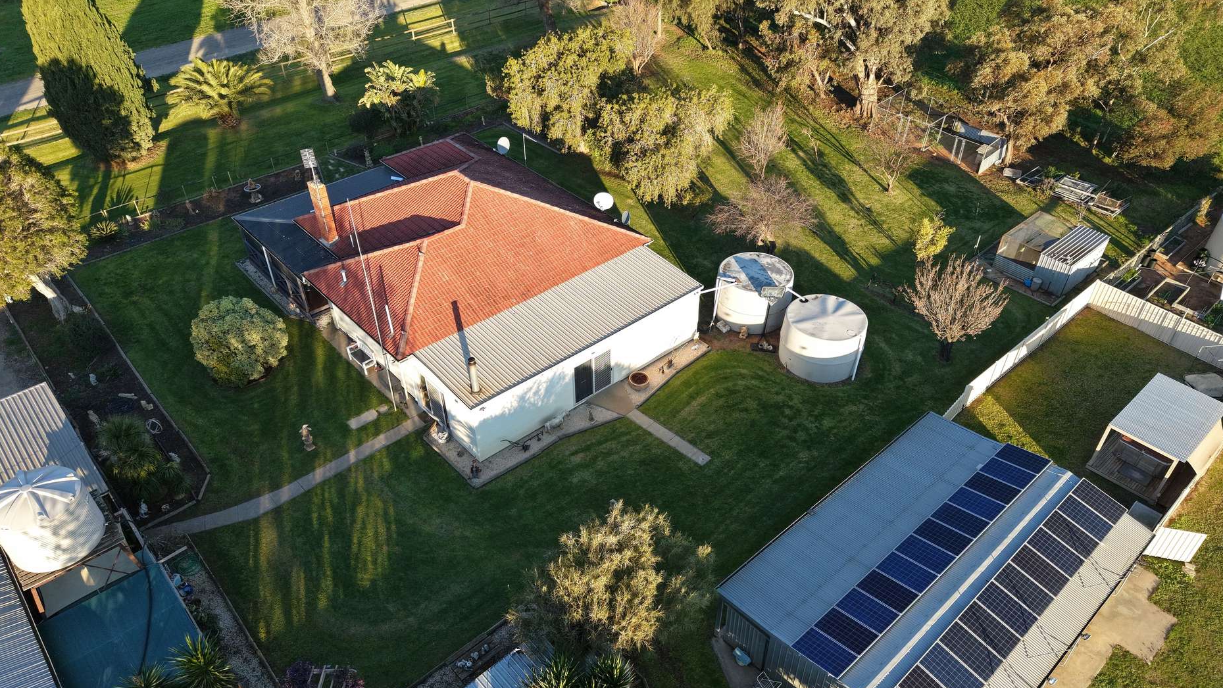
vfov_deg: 42.8
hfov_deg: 69.8
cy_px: 388
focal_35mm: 27
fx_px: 876
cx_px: 628
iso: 200
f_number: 1.8
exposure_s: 1/1000
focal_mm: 8.67
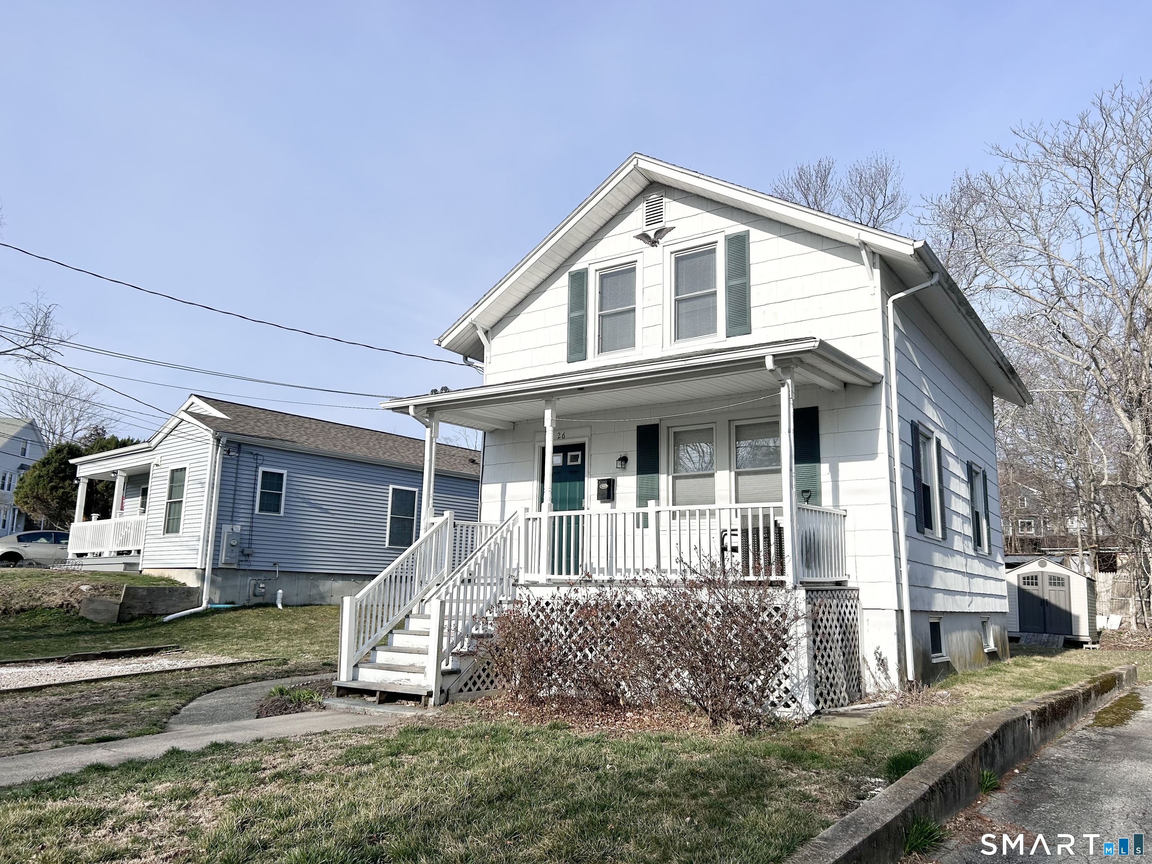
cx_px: 576
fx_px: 865
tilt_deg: +12.4
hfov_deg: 67.3
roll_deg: -1.0
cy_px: 432
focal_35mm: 26
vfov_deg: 53.1
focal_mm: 5.7
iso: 50
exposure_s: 1/6211
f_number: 1.5
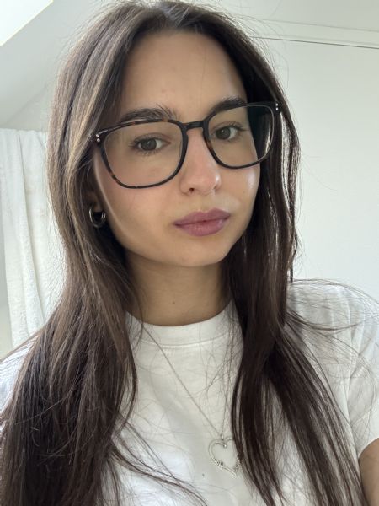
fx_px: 438
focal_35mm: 30
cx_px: 190
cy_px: 253
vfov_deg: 60.0
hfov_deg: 46.8
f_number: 1.9
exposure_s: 1/40
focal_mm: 2.69
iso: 320
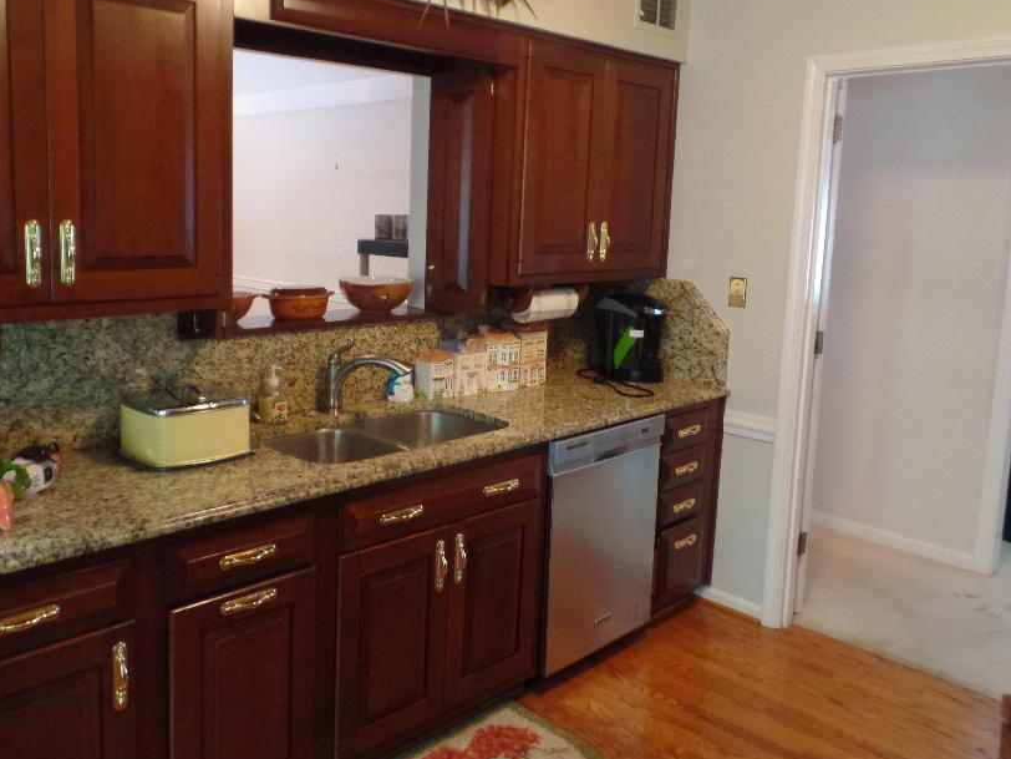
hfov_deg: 61.2
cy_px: 319
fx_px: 847
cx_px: 415
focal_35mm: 29
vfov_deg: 48.0
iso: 400
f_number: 2.8
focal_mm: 4.1
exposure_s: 1/20
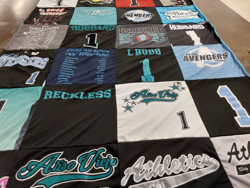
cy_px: 94
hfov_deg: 63.4
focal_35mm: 28
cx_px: 125
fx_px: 202
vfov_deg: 49.7
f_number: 1.9
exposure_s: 1/60
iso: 125
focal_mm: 2.91
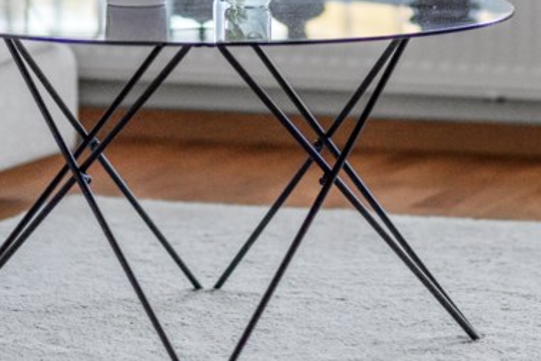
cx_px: 305
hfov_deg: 7.2
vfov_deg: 4.8
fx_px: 4314
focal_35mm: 287
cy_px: -199
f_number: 1.4
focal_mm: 85
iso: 100
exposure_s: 1/1000
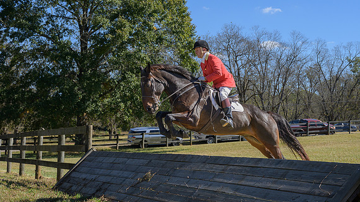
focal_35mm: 61
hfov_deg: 34.3
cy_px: 93
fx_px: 582
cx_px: 215
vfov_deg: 19.7
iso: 200
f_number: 5.6
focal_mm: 44
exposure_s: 1/800
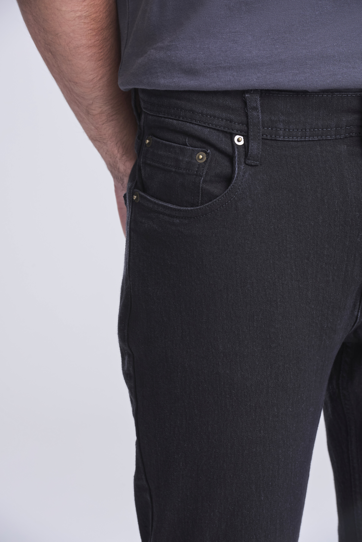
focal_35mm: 200
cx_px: 181
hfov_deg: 6.9
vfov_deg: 10.3
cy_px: 271
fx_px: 3014
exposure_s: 1/160
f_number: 10
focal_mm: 200
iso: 400
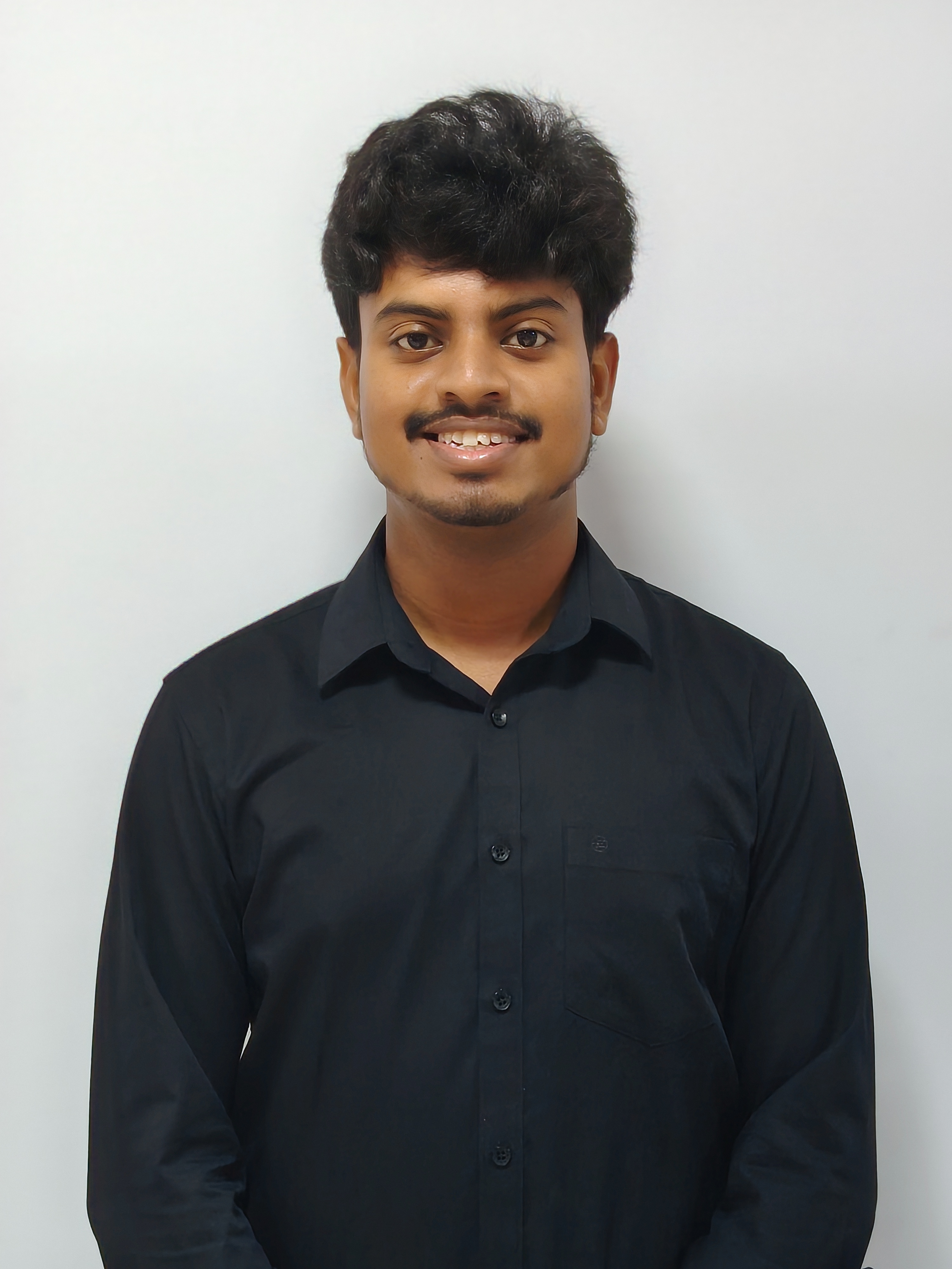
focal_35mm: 71
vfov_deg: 27.4
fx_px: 2603
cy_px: 634
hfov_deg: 20.7
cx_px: 476
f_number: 1.75
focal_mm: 5.25
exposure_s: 1/25
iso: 1147
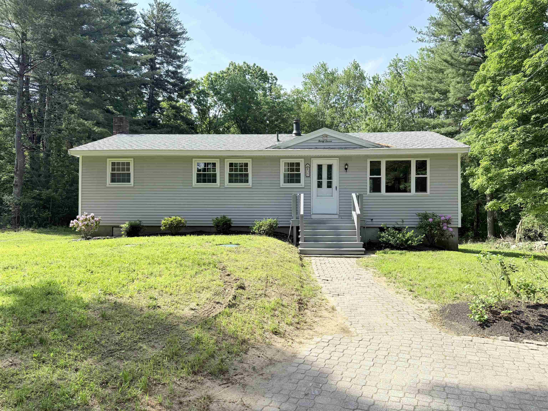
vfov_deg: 56.8
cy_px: 206
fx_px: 380
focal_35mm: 24
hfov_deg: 71.6
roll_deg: -0.4
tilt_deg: +0.2
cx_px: 274
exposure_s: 1/2525
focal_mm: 6.76
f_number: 1.78
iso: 100
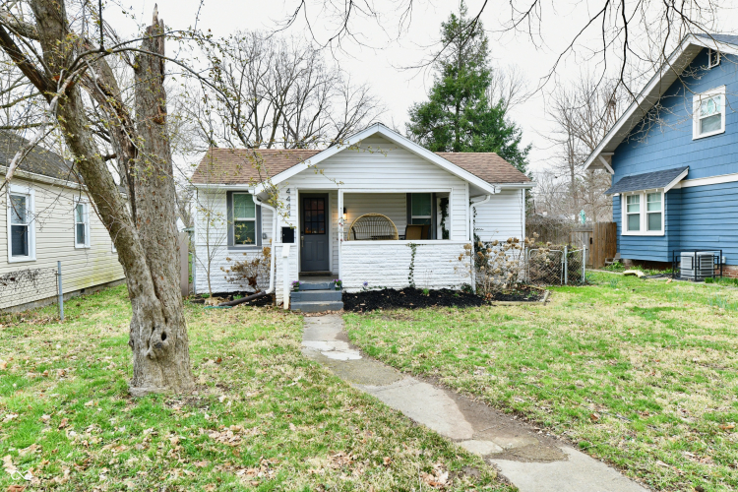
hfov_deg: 76.1
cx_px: 369
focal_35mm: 23
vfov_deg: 55.1
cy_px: 246
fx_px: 471
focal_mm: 23
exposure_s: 1/160
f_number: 6.3
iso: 640
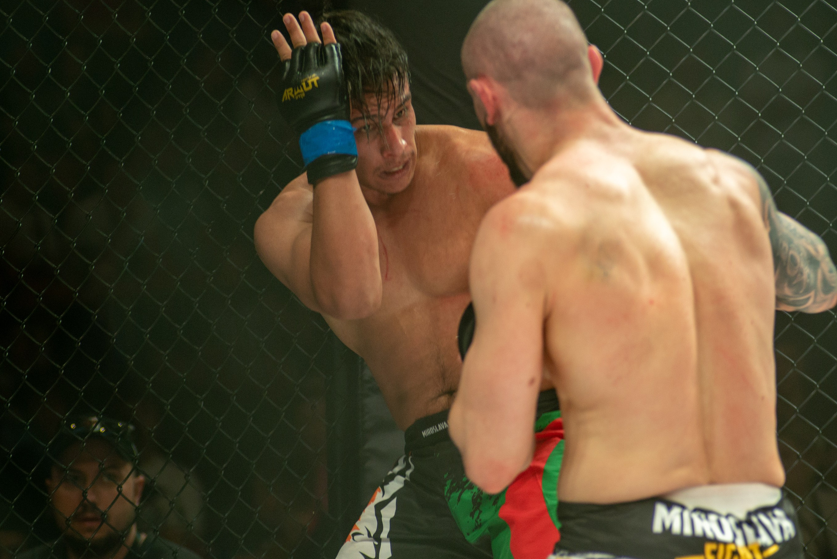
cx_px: 432
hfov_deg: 11.7
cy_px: 245
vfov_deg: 7.9
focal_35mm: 175
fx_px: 4070
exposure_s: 1/320
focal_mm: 135
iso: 1000
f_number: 4
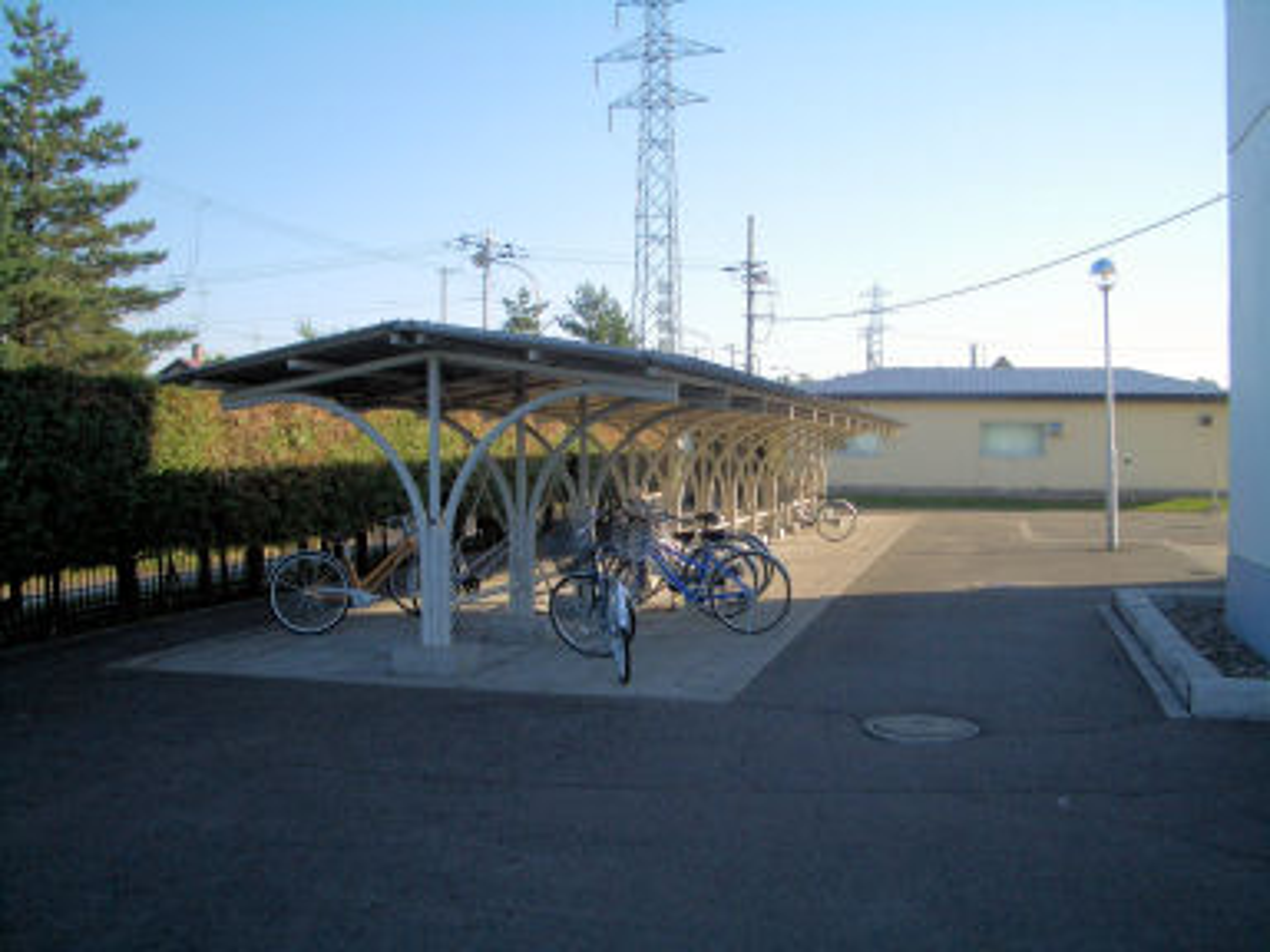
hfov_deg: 52.6
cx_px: 635
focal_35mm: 35
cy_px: 476
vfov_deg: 40.7
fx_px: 1284
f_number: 4.3
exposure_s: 1/320
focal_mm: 5.8
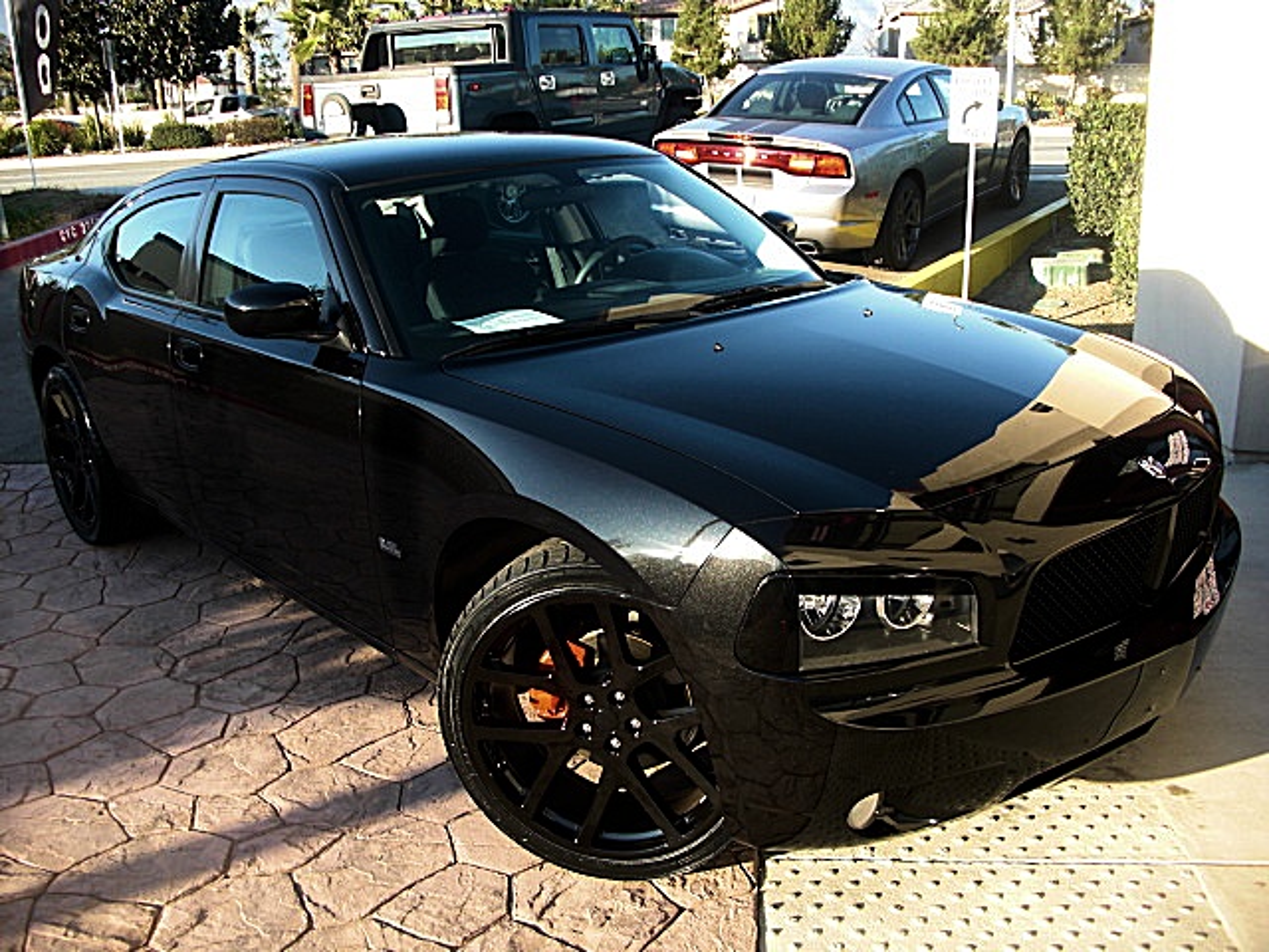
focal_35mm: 36
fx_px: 1320
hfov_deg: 51.4
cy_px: 476
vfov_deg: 39.7
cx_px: 634
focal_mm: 6.3
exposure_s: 1/160
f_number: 2.8
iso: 50
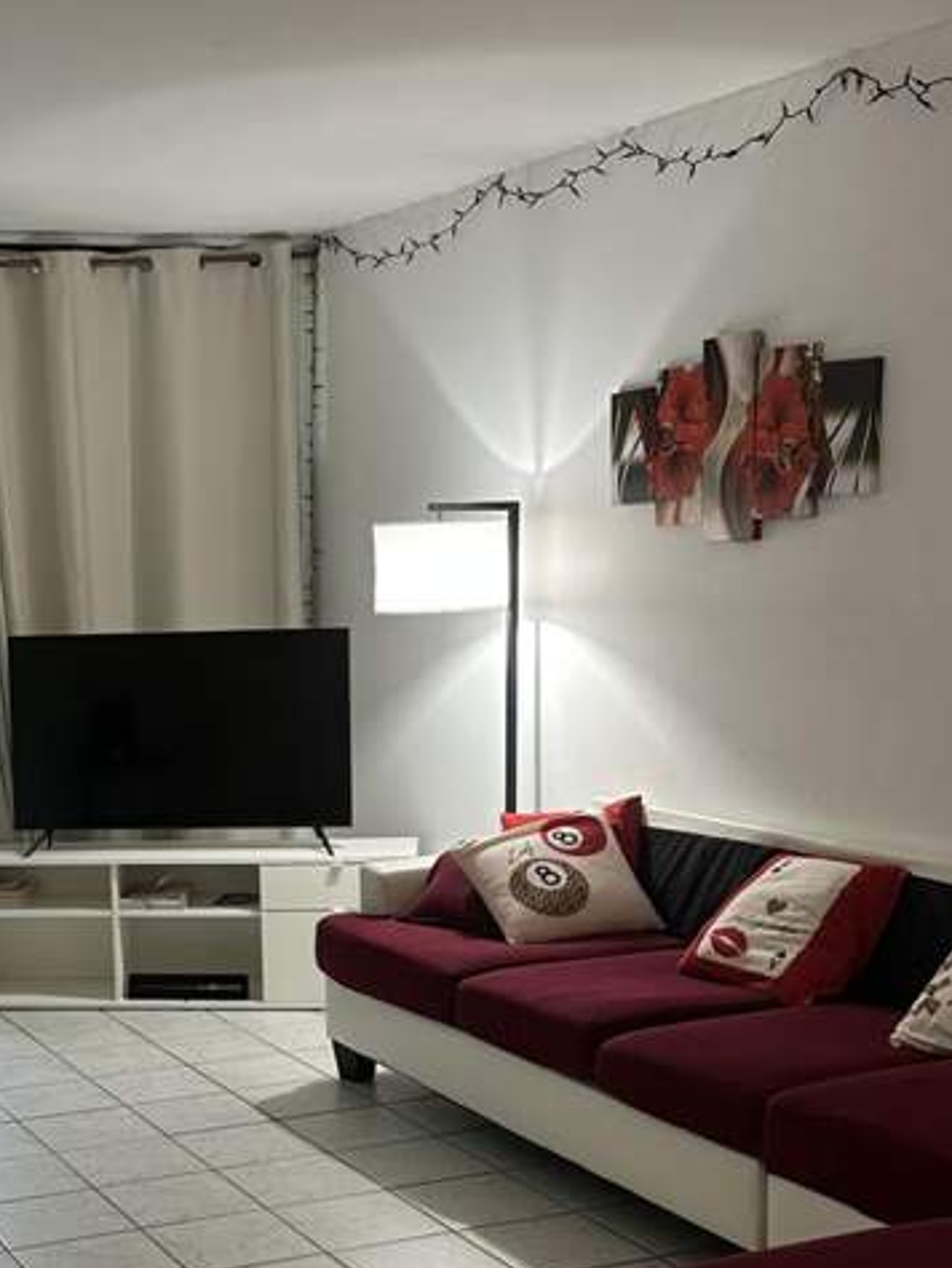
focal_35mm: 54
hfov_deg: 26.5
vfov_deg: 35.1
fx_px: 1978
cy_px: 864
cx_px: 163
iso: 160
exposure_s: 1/60
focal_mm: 6.86
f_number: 1.78
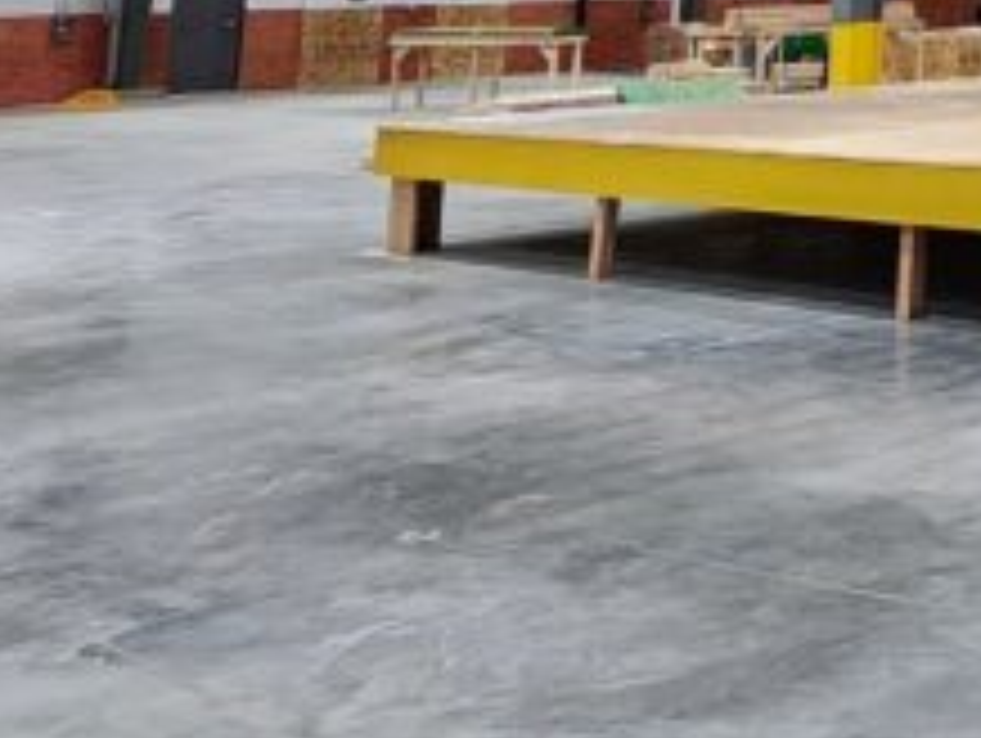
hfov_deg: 24.3
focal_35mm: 61
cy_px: -364
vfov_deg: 20.6
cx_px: 1490
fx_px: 1731
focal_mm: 2.2
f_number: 2.2
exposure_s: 1/60
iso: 320
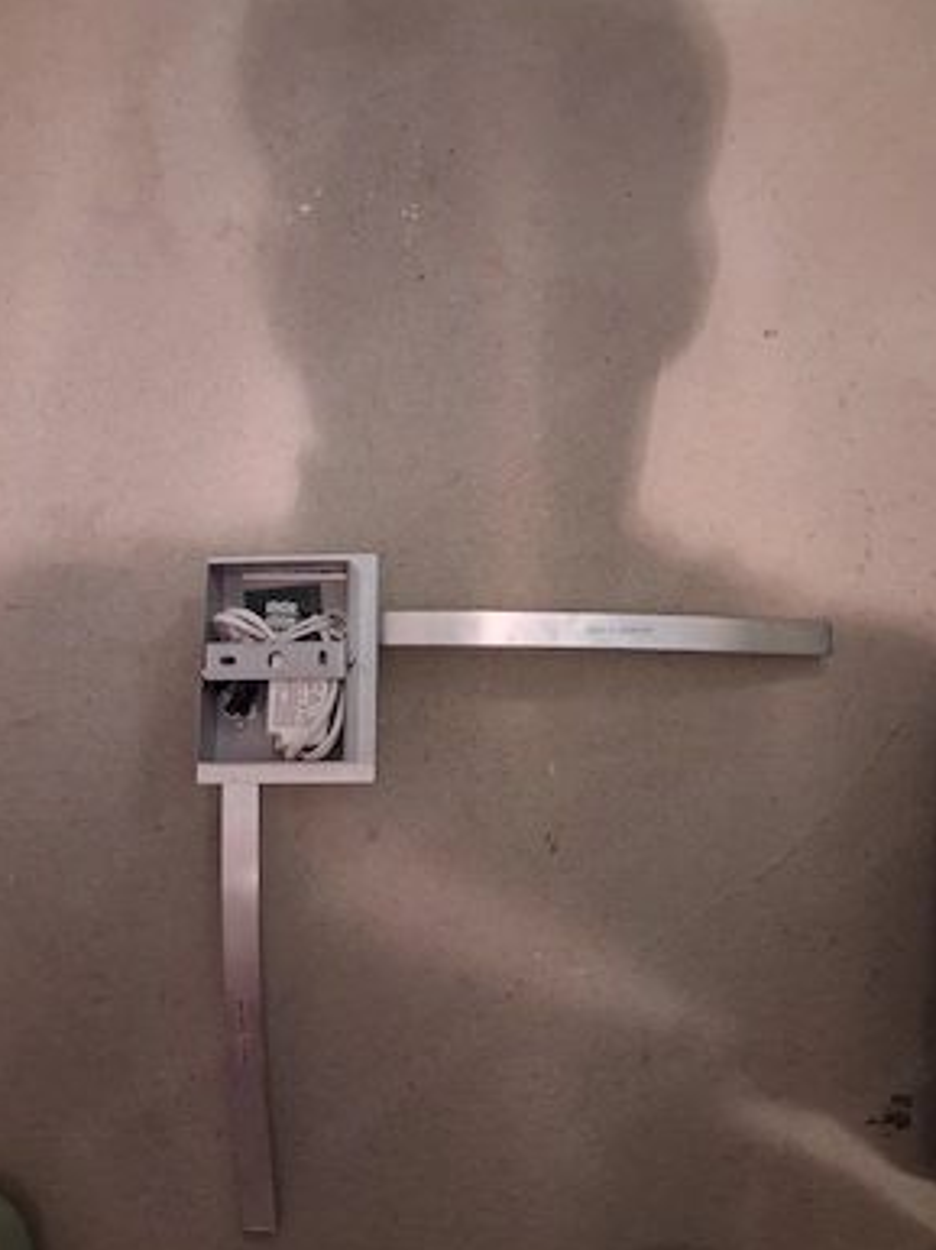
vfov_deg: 63.5
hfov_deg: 49.7
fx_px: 1011
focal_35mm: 28
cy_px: 615
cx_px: 470
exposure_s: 1/20
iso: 1250
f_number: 1.8
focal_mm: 4
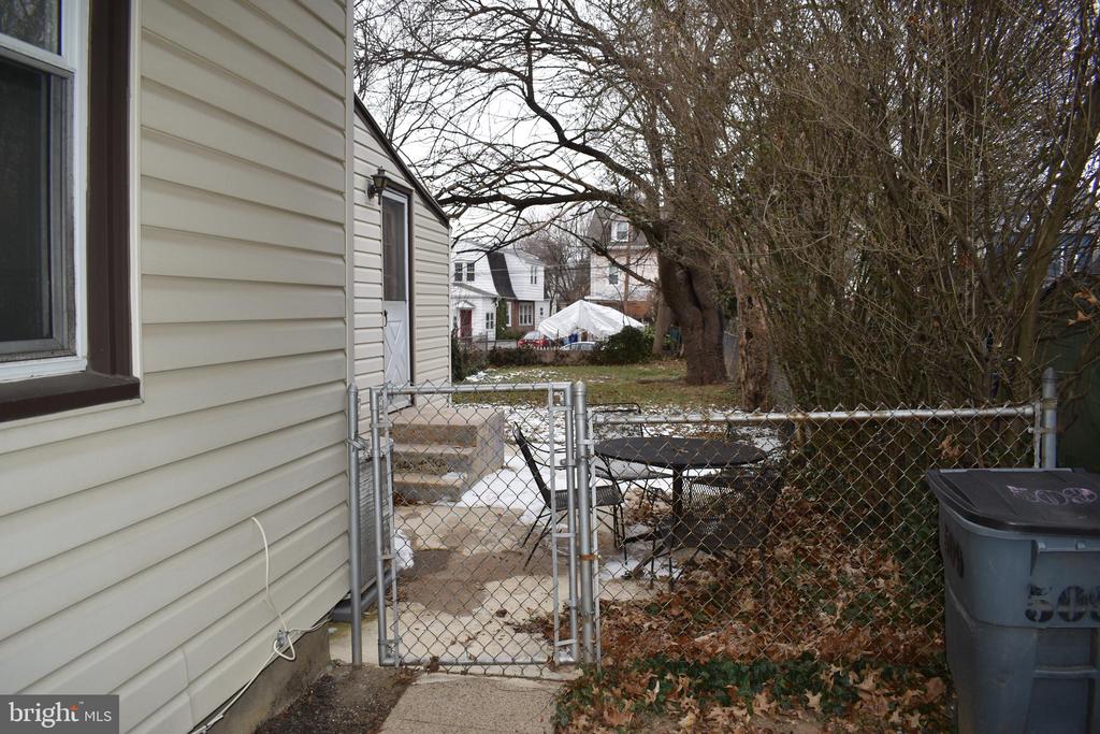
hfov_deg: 67.4
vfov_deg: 47.9
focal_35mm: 27
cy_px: 367
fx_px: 825
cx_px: 550
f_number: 5
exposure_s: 1/200
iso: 180
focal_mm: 18
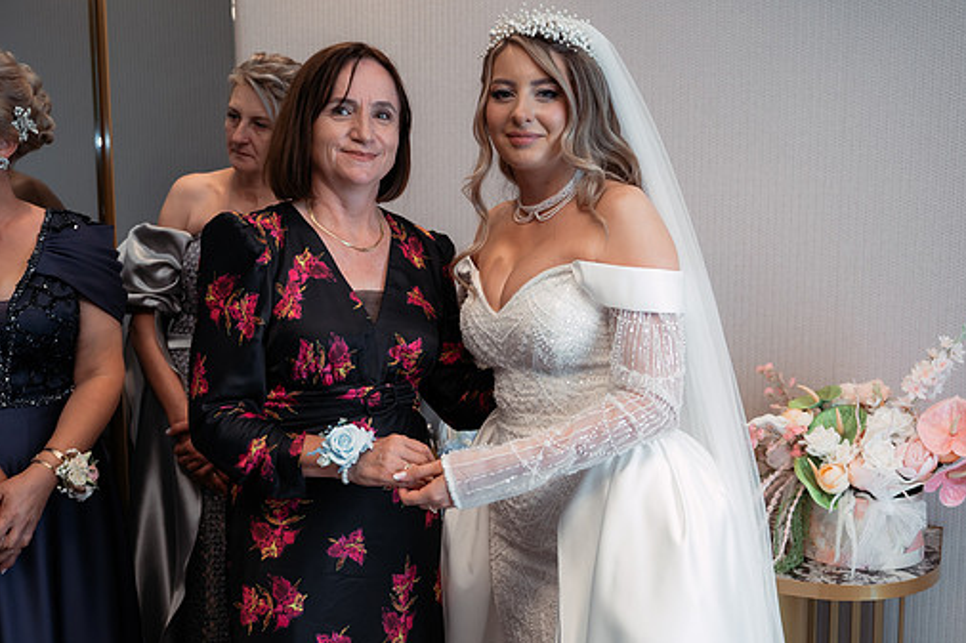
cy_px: 334
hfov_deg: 49.6
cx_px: 462
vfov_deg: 34.2
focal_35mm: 39
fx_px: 1046
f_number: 2.8
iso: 640
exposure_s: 1/200
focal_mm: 34
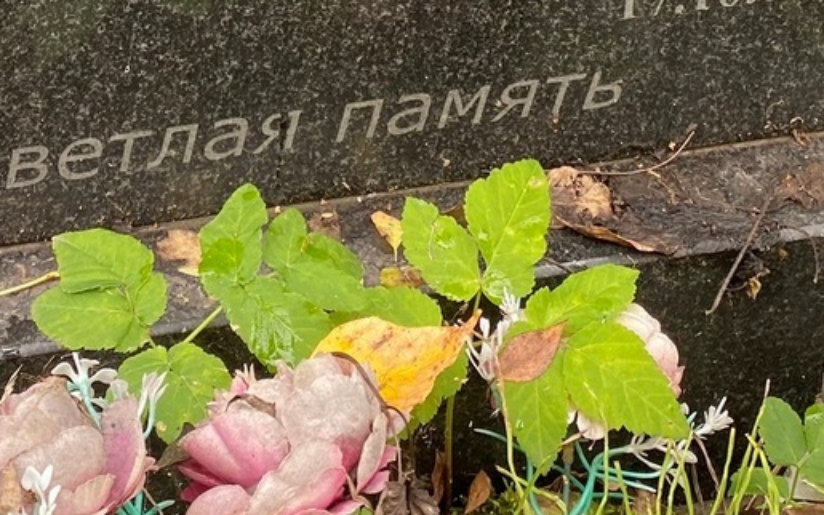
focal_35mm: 77
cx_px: 277
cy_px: -256
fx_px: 1729
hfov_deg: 26.7
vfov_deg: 15.6
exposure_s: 1/123
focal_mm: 4.25
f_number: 1.8
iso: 32
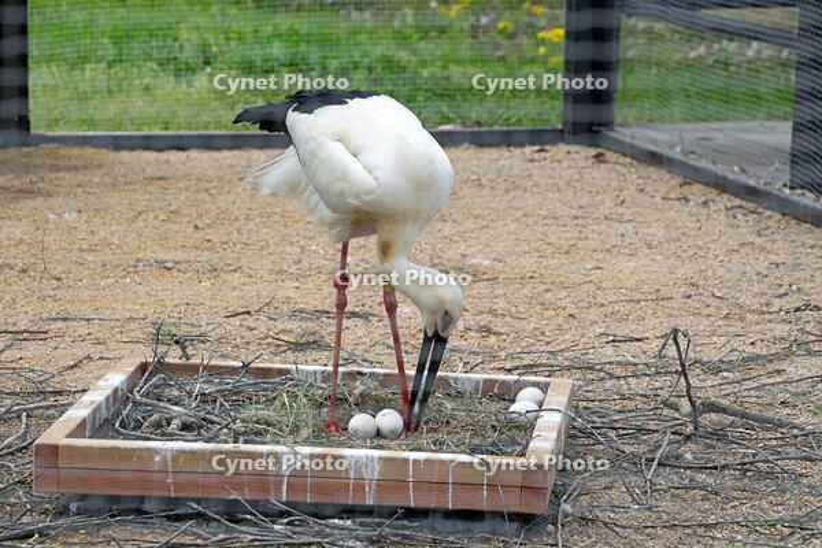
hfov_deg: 12.9
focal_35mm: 159
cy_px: 274
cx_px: 411
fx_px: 3630
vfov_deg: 8.6
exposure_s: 1/1250
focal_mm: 159
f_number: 9
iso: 800
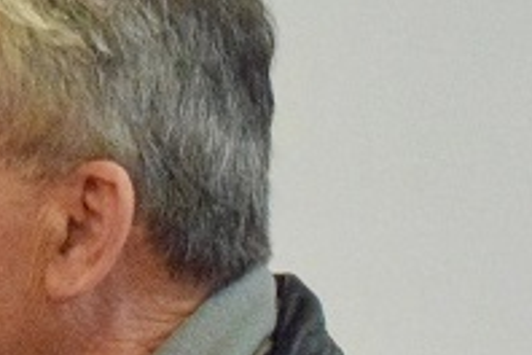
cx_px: -623
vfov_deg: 4.2
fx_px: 4832
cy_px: 457
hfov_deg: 6.1
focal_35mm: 327
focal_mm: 48
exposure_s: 1/400
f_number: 5.3
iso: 12800
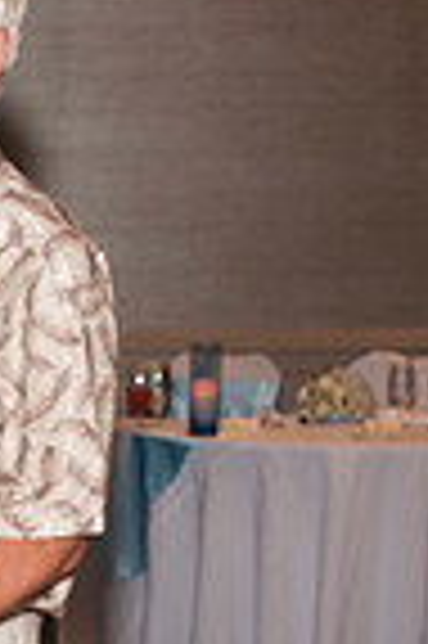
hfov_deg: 9.8
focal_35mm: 137
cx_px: -151
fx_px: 2449
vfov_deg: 14.7
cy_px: 658
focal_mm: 29
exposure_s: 1/60
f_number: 5.6
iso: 400
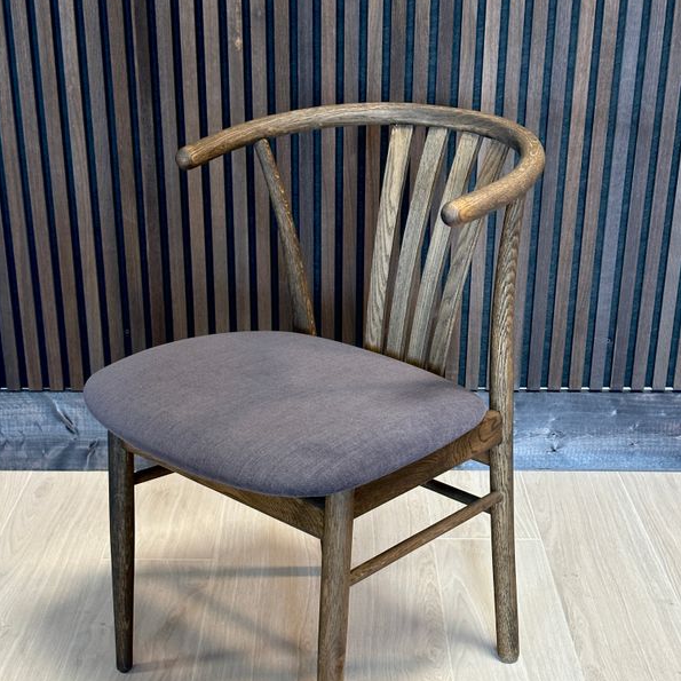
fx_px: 1269
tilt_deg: -24.2
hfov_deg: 30.0
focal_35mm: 57
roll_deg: +0.7
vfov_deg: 29.9
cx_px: 339
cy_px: 448
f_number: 1.78
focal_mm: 6.86
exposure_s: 1/50
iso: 250
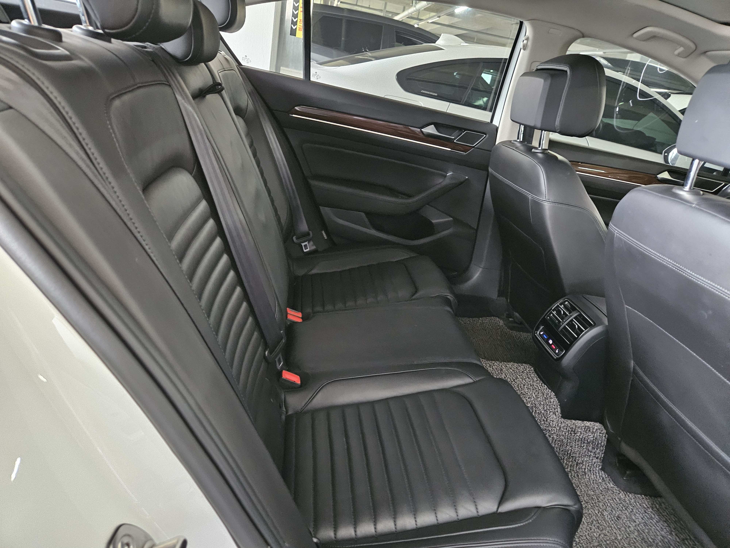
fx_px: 485
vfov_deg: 58.9
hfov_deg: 73.9
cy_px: 274
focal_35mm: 23
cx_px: 365
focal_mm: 5.4
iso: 1250
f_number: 1.8
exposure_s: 1/17.2
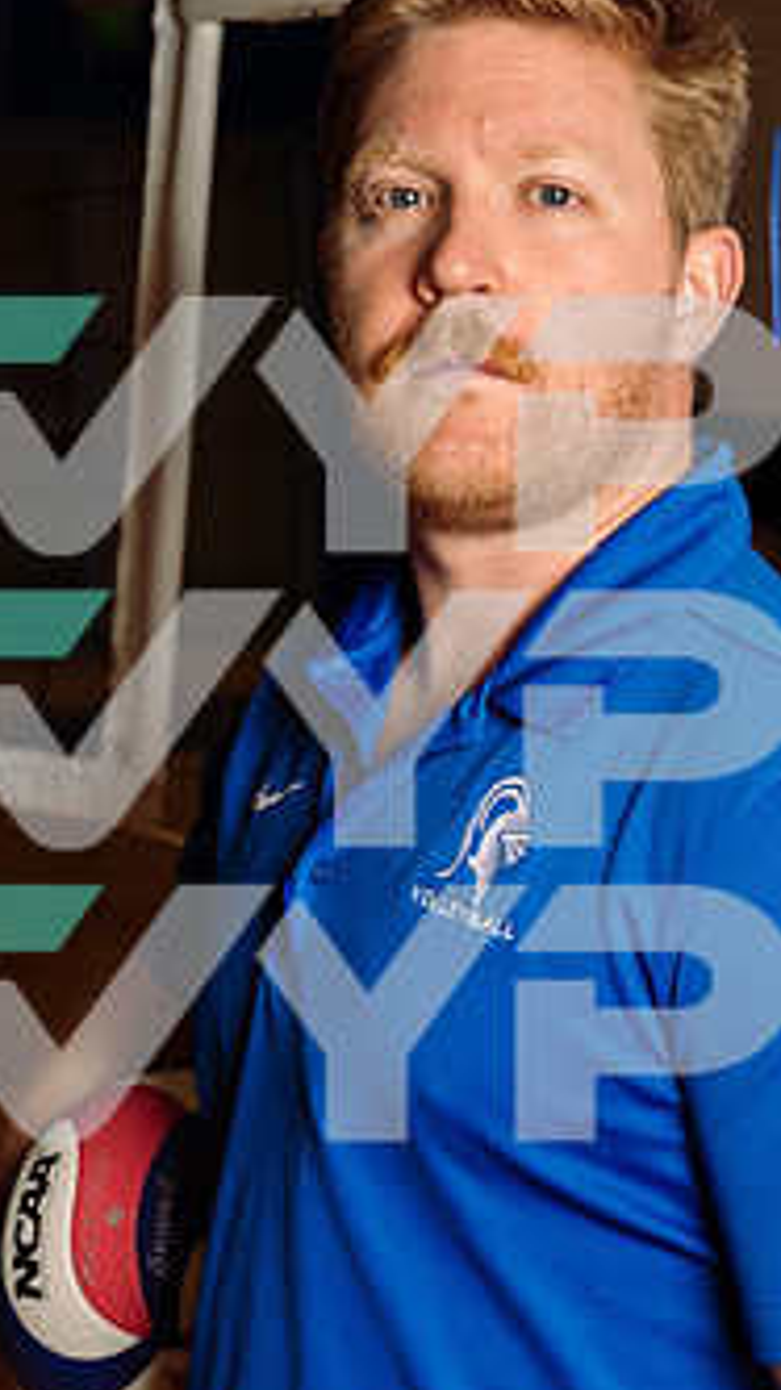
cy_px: 722
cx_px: 476
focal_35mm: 99
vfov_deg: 21.6
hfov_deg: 12.2
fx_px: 3649
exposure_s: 1/200
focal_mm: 70
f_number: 7.1
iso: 200
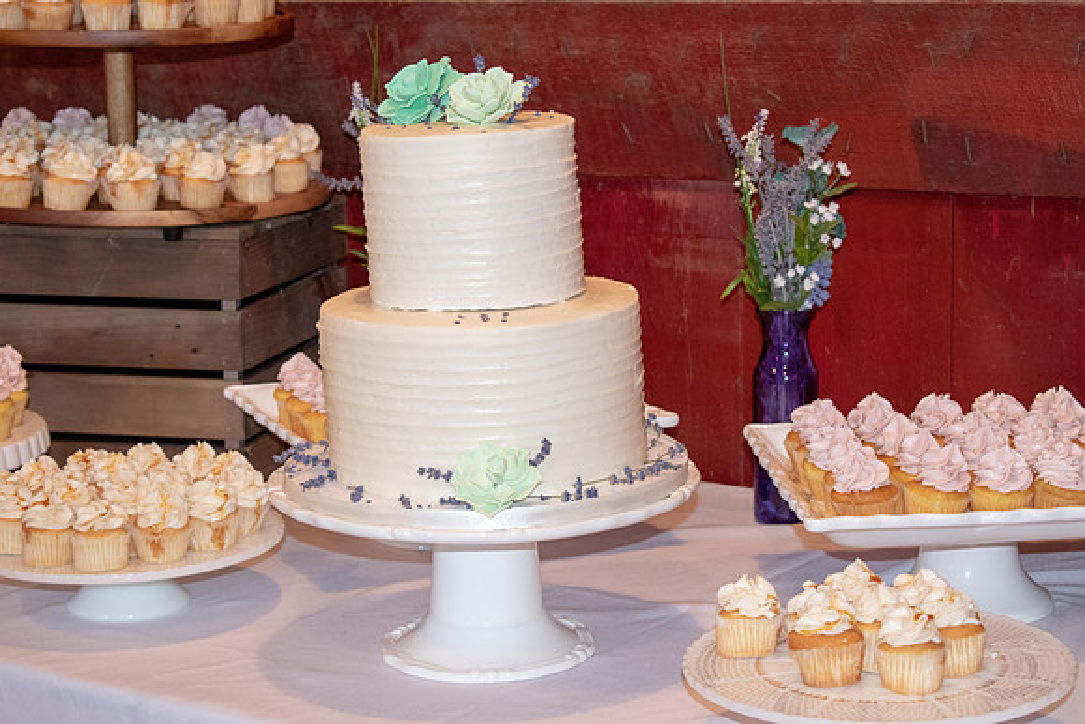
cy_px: 362
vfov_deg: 16.6
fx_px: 2487
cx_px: 542
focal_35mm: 82
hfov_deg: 24.6
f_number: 5.6
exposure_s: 1/60
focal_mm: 55
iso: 2200
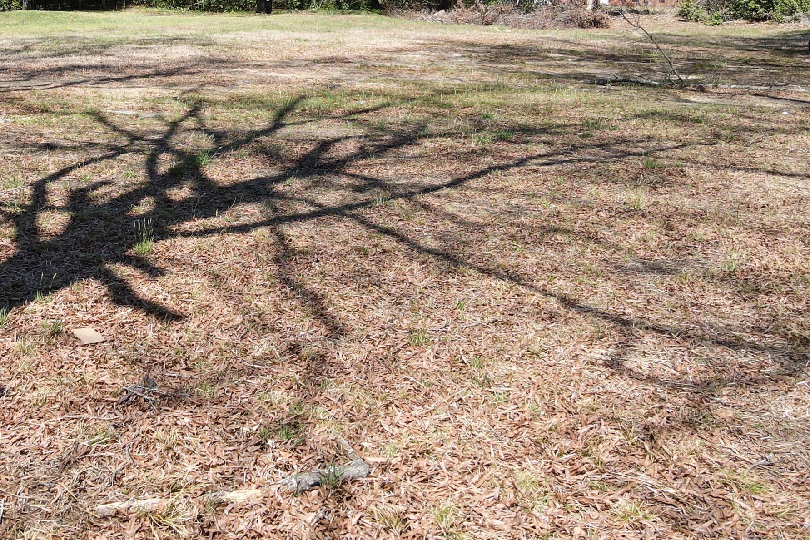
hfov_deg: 44.7
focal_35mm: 42
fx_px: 945
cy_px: 135
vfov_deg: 31.3
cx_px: 192
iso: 100
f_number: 2.8
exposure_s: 1/320
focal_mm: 4.5
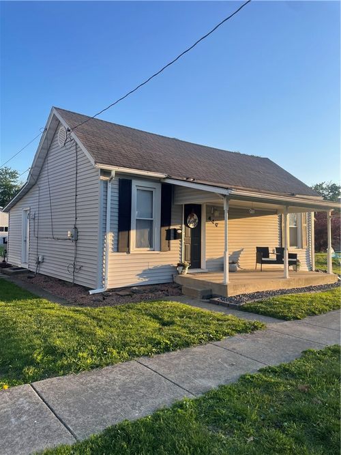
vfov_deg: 67.3
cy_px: 228
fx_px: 342
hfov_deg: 53.0
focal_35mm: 26
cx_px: 170
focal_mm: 4.2
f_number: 1.6
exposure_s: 1/963
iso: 32
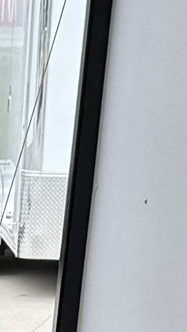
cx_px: -538
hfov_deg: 4.4
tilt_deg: -20.4
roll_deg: +0.7
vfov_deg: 7.6
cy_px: 906
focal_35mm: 257
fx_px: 2264
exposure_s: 1/1855
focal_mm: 6.76
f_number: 1.78
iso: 80
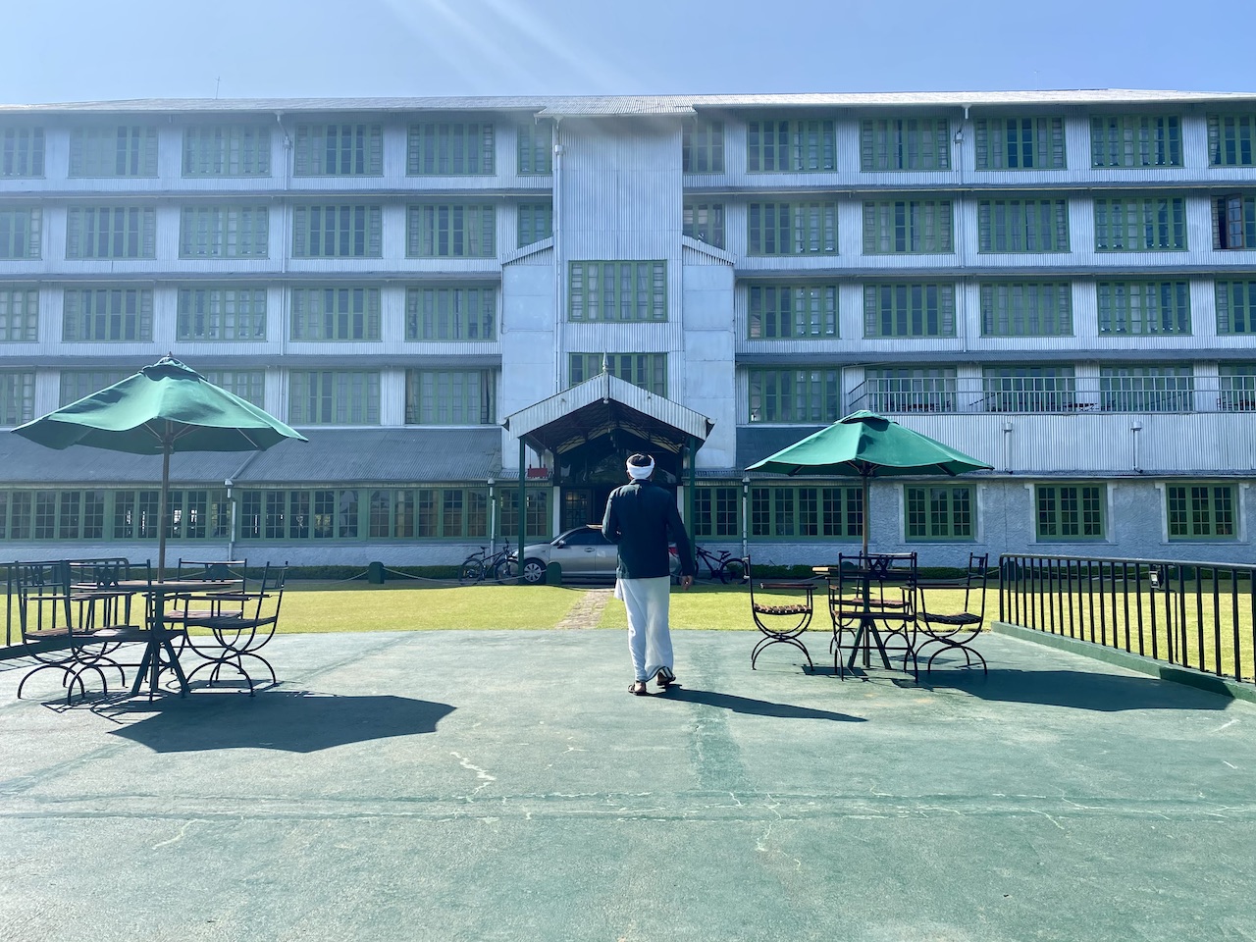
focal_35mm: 26
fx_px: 943
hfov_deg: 67.3
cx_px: 628
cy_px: 471
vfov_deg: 53.1
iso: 32
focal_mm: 4.25
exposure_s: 1/2358
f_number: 1.8
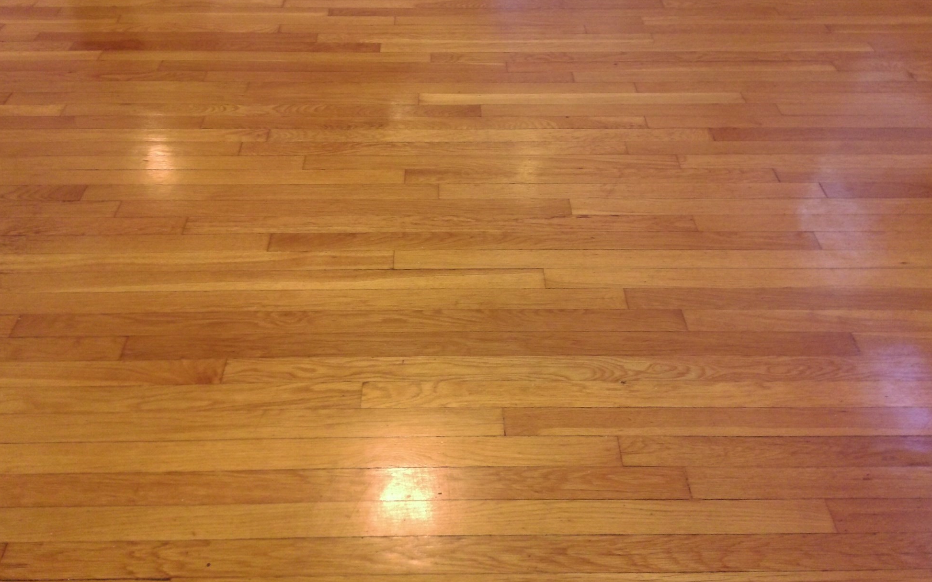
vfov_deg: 43.0
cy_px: 241
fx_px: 737
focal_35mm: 29
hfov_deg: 64.6
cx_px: 462
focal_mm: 3
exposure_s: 1/33
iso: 547
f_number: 2
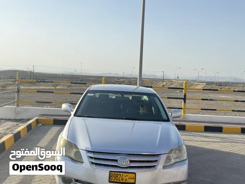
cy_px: 92
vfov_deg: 56.8
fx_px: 170
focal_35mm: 24
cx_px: 122
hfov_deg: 71.6
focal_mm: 6.76
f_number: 1.78
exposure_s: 1/2000
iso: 100
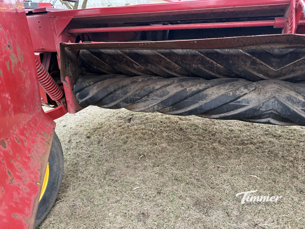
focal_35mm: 24
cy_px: 114
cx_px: 152
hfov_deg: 71.6
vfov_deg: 56.8
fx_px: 211
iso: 200
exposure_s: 1/114
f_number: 1.78
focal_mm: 6.76
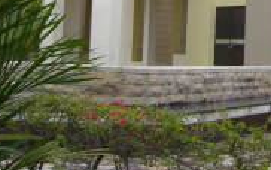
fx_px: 828
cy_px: -75
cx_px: 292
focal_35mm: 112
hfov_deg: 18.0
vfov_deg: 11.3
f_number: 7.1
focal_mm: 5.8
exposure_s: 1/180
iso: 80
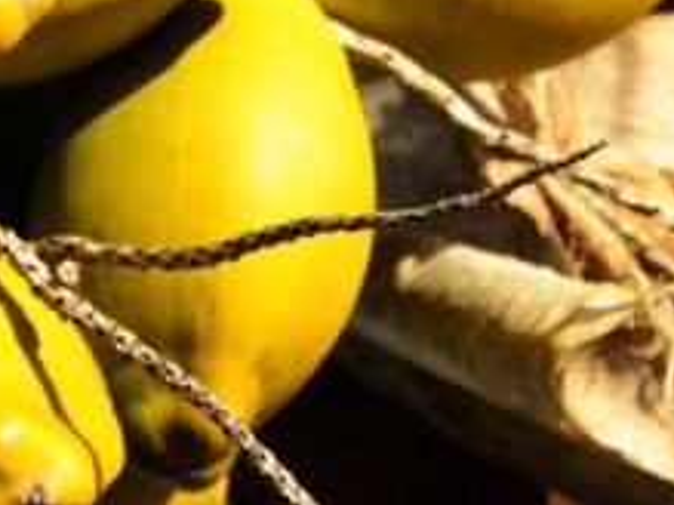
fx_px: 9808
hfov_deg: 3.9
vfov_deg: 2.9
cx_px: -105
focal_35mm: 504
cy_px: -122
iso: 400
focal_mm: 120
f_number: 9
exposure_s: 1/400
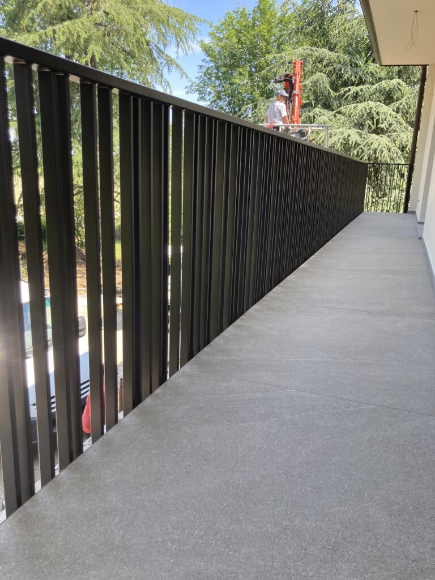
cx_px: 218
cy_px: 290
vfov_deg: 63.4
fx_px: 469
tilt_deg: -13.0
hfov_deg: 49.7
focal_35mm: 28
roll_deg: -3.1
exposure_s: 1/187
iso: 20
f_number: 1.8
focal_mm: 3.99
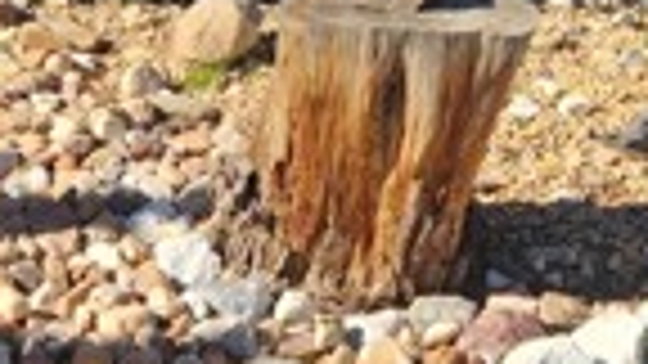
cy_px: -216
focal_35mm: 111
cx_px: 351
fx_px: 1907
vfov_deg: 10.5
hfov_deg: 19.3
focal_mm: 5.4
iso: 20
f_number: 1.8
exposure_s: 1/1328
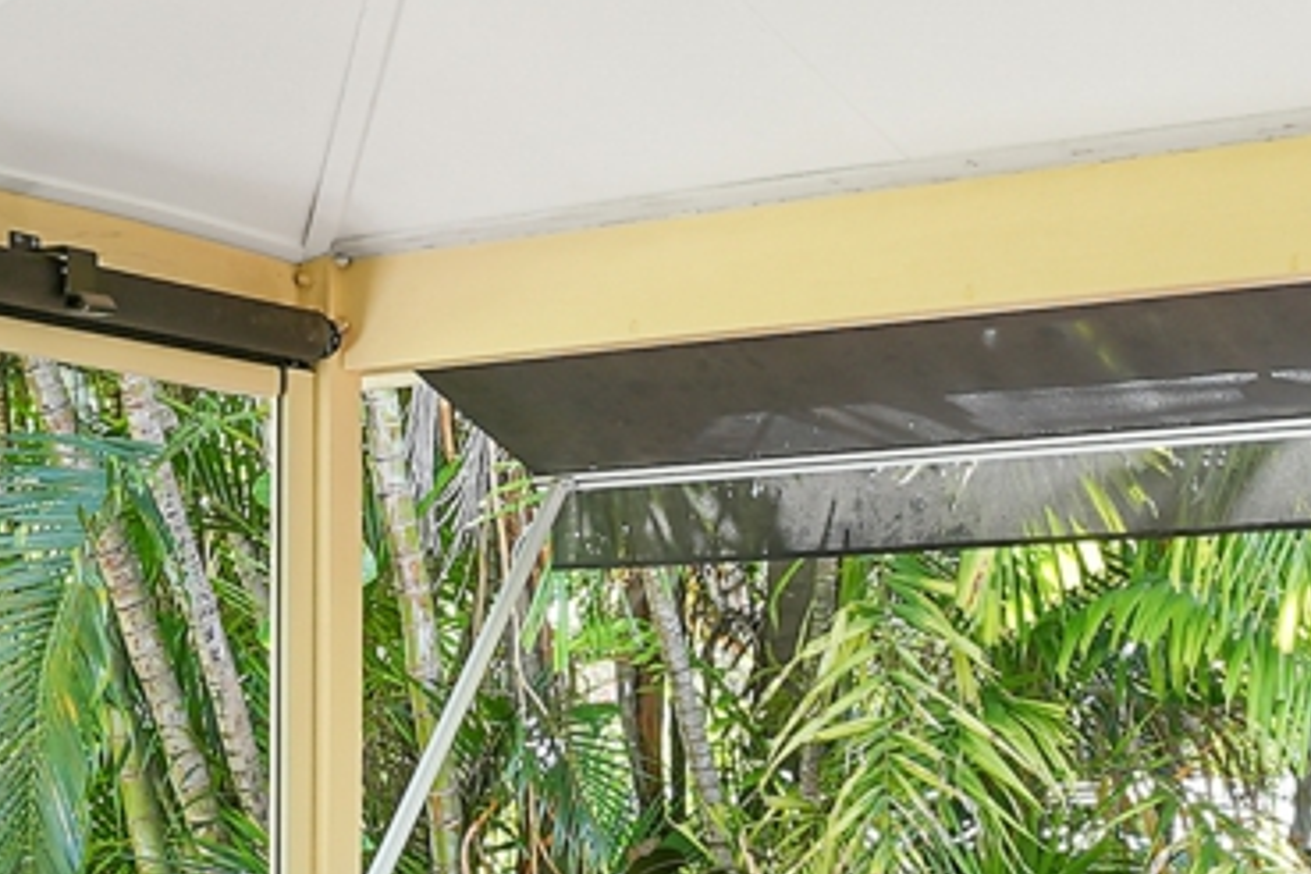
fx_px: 3314
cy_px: 970
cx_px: 512
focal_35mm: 91
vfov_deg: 14.7
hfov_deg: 22.3
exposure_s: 1/8
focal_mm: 21
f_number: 11
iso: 200
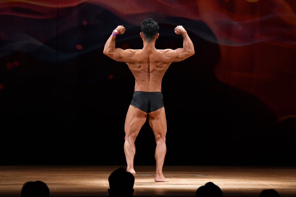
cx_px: 148
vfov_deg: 5.7
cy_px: 98
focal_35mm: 240
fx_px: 1972
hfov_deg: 8.6
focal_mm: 160
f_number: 5.6
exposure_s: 1/400
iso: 3200
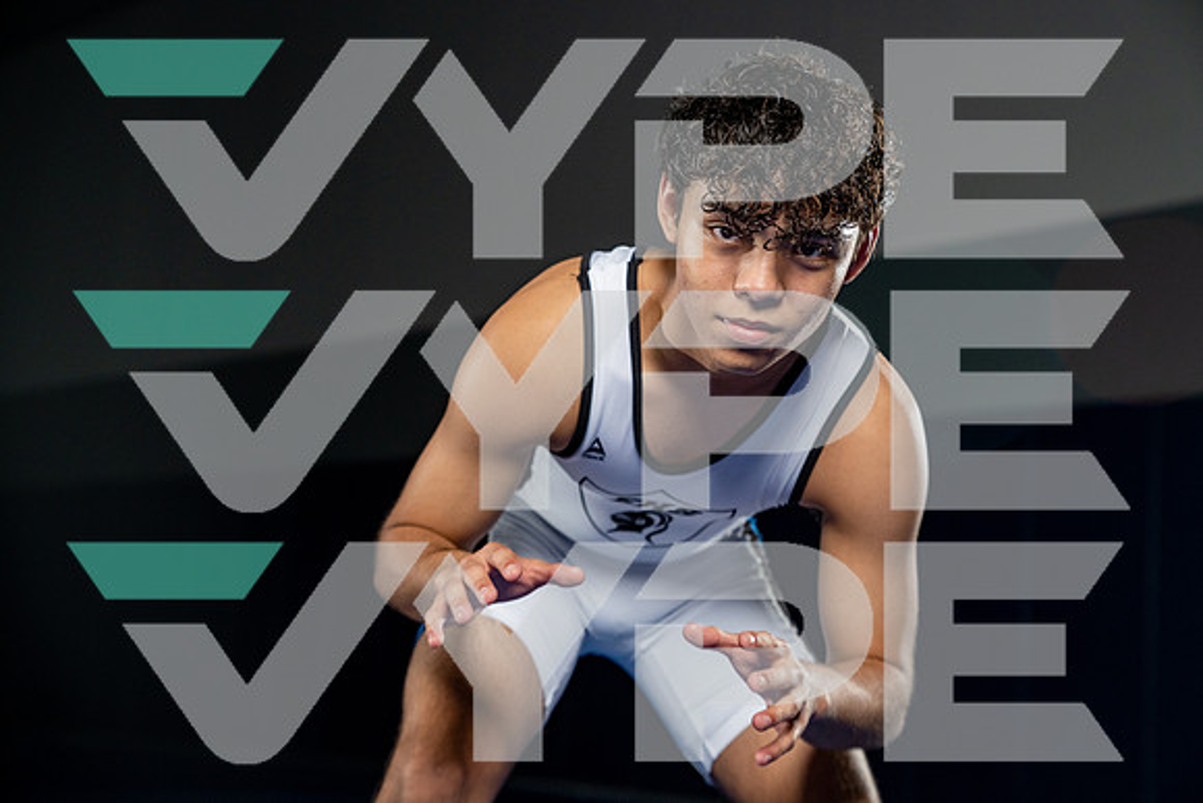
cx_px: 602
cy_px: 402
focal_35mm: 65
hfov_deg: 31.0
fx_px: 2172
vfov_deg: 20.9
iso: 800
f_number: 4
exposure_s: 1/125
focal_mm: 65
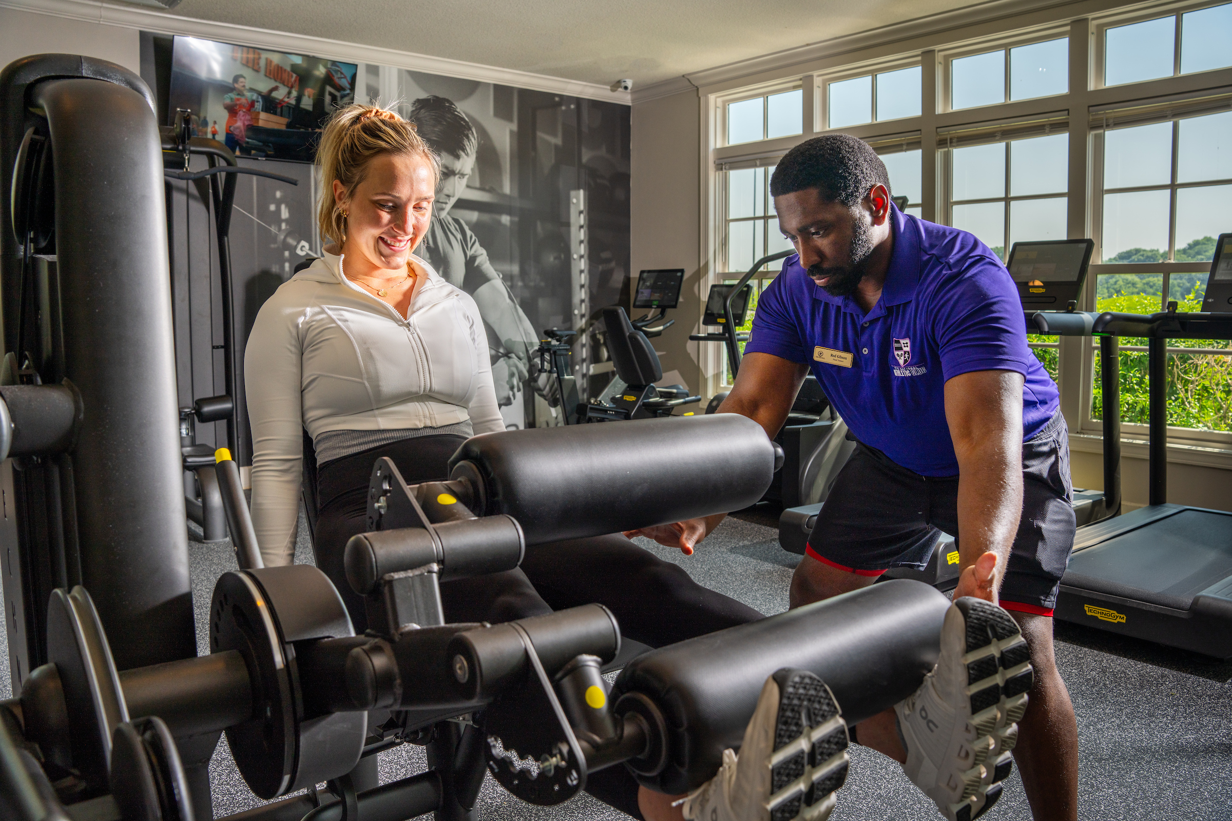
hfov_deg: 65.5
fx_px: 958
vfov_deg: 46.4
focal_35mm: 28
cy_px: 410
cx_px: 616
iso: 125
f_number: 6.3
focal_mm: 28
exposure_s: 1/250
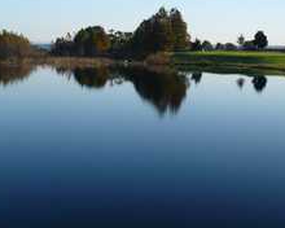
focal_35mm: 56
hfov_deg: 33.1
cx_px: 201
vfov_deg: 26.9
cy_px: 73
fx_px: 472
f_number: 2.8
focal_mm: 5.8
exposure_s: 1/800
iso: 100
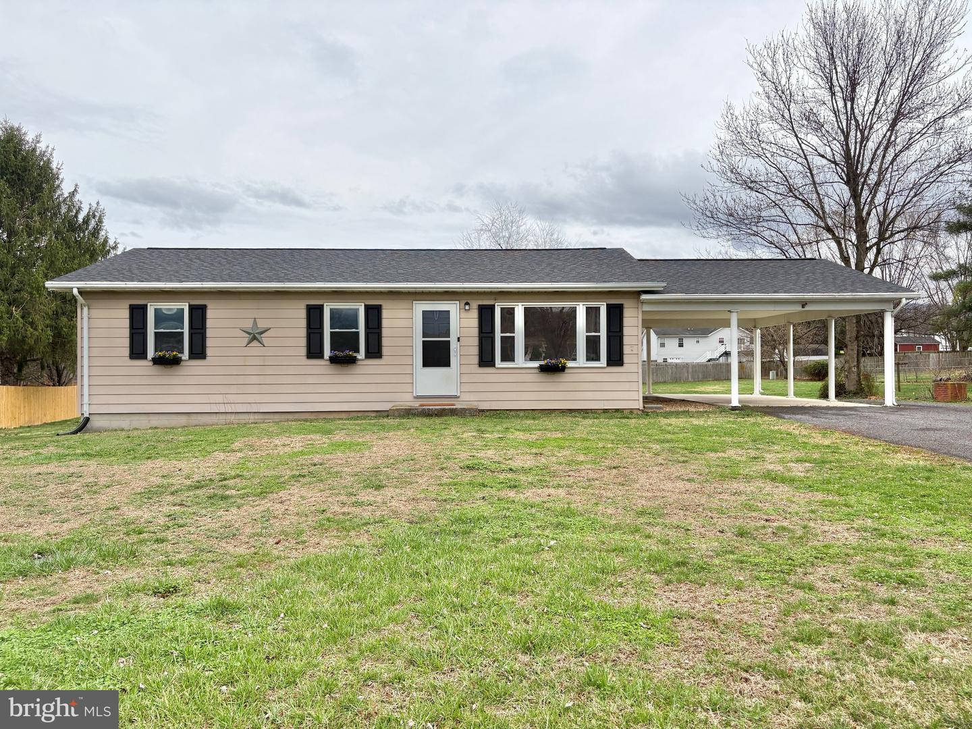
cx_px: 486
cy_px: 364
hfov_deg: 67.3
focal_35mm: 26
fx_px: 730
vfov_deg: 53.1
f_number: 1.6
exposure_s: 1/2208
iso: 50
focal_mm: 5.96
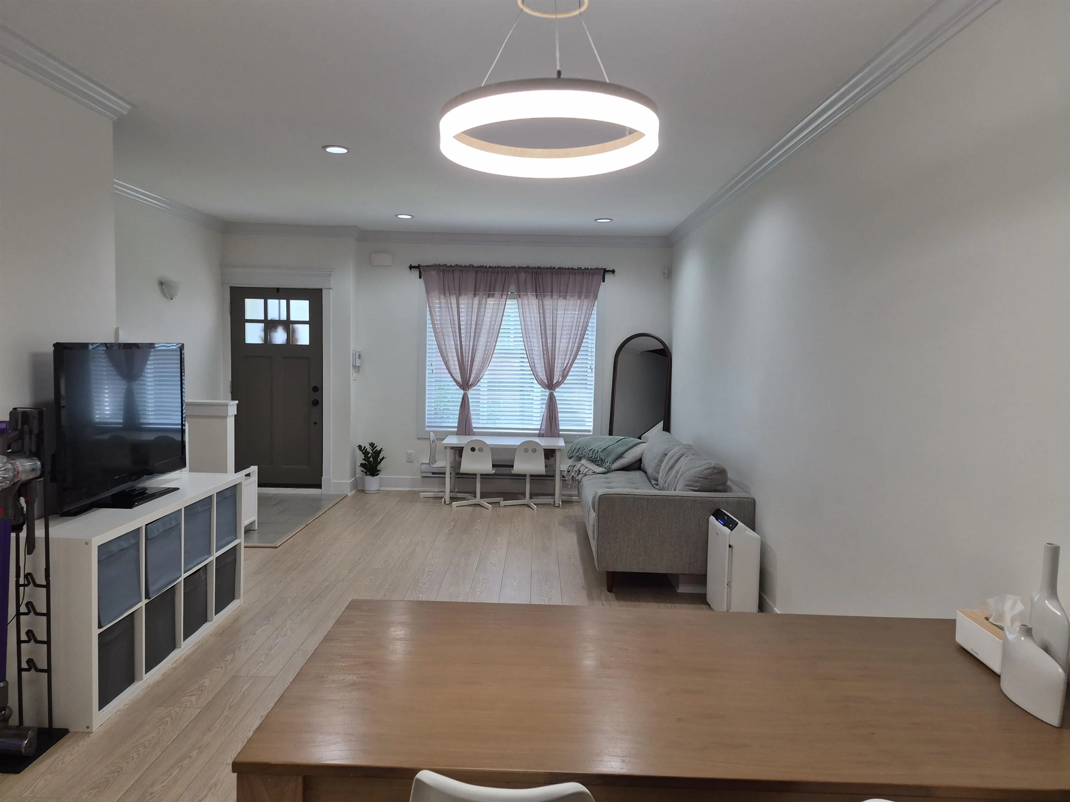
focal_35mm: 23
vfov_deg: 58.9
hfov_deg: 73.9
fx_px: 711
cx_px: 535
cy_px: 401
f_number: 1.8
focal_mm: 5.4
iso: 160
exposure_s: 1/120
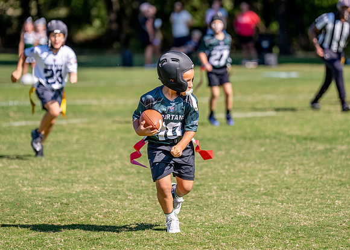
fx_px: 1954
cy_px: 109
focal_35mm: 197
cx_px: 181
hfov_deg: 10.2
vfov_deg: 7.3
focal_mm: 153
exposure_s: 1/4000
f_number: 2.8
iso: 250
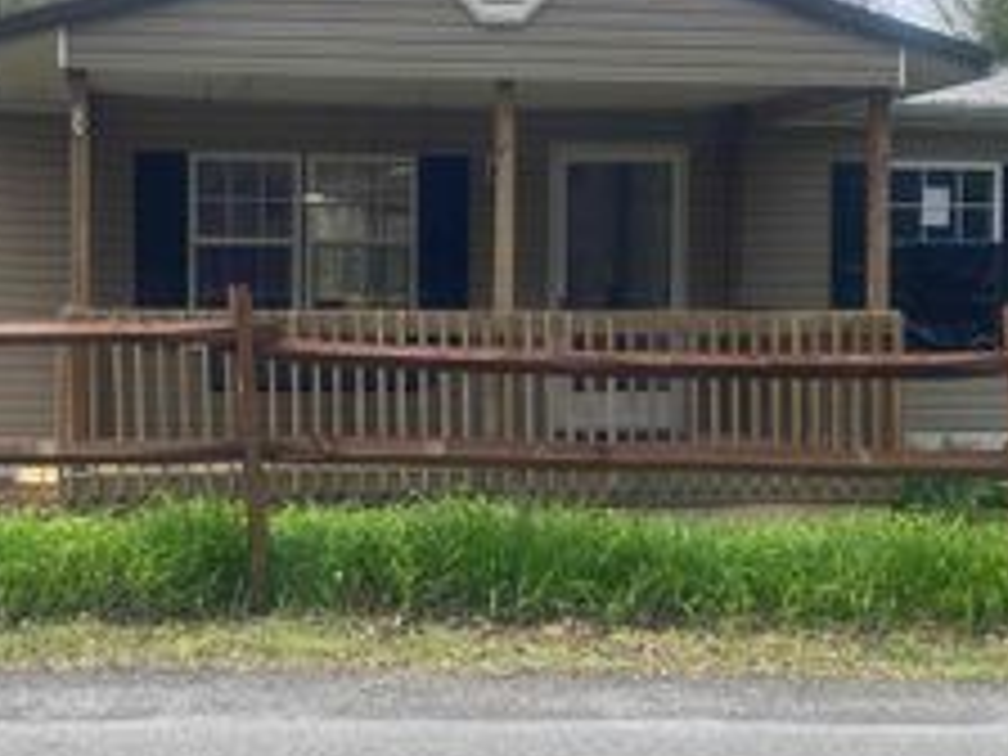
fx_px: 1689
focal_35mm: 58
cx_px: 369
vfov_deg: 25.2
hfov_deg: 33.0
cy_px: 371
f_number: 1.8
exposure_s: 1/2141
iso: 32
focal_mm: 4.25
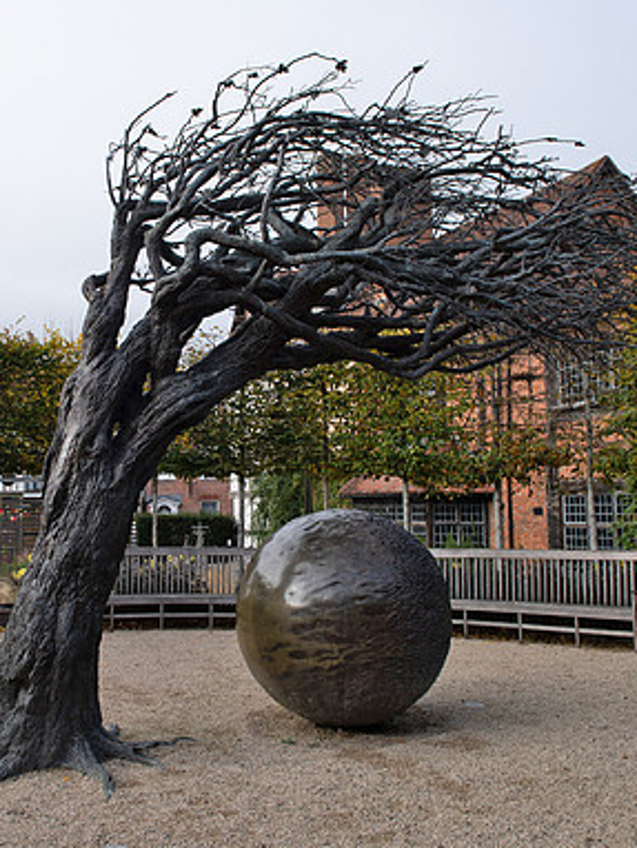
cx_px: 195
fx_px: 858
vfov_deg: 52.6
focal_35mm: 35
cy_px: 425
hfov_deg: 40.1
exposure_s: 1/500
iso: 400
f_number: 5.6
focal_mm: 24
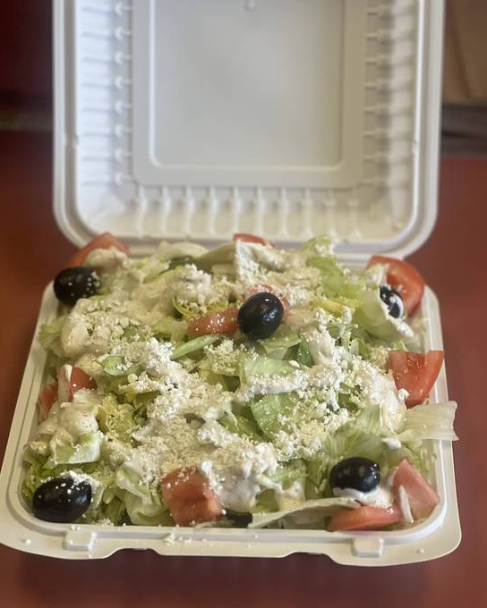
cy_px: 324
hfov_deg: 18.9
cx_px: 242
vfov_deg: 23.6
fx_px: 1459
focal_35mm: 81
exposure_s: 1/120
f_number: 2.8
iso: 160
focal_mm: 9
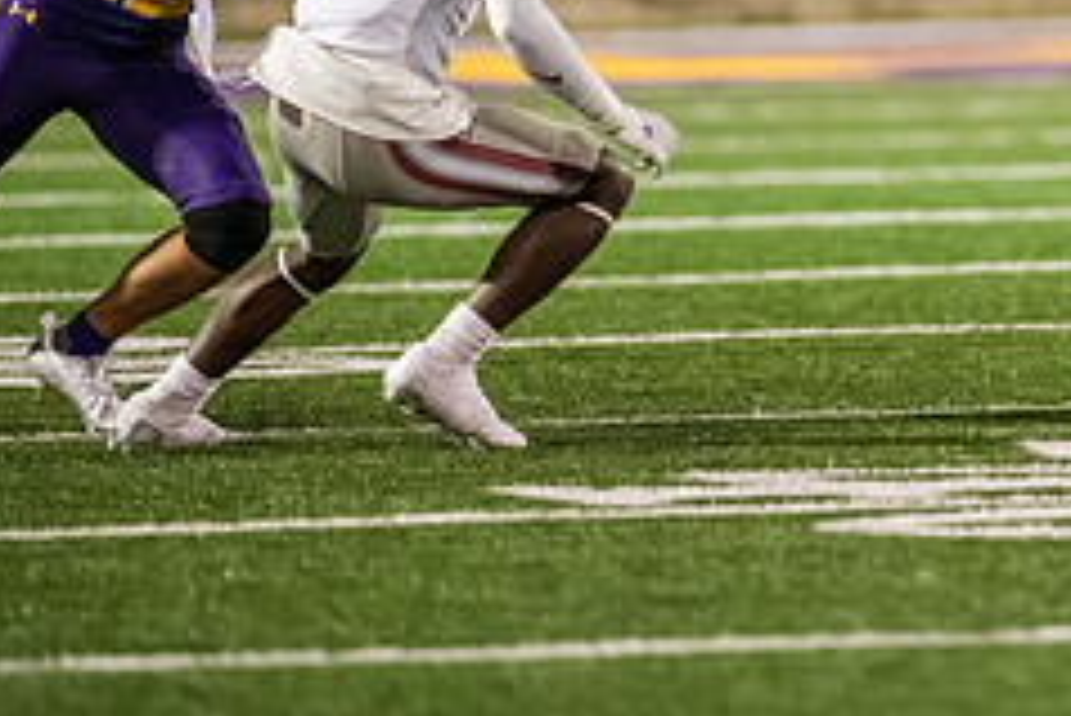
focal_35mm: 732
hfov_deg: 2.8
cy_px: -65
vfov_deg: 1.9
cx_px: 1206
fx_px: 21789
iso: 6400
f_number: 2.8
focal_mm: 300
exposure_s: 1/800
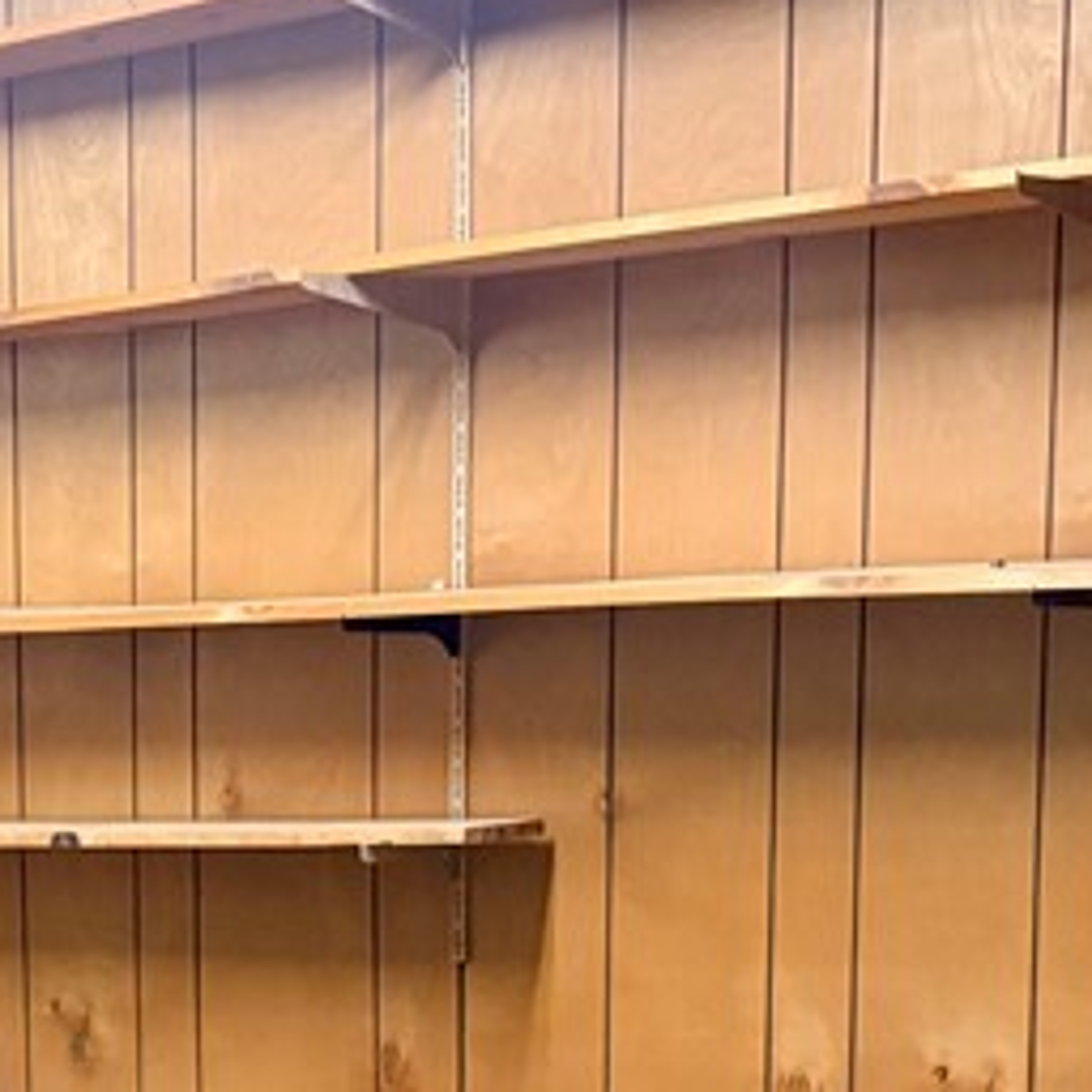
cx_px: -307
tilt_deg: -9.2
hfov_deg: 19.0
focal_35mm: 85
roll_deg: +3.8
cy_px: 1169
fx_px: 3034
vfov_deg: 19.6
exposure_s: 1/40
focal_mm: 6.76
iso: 640
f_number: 1.78
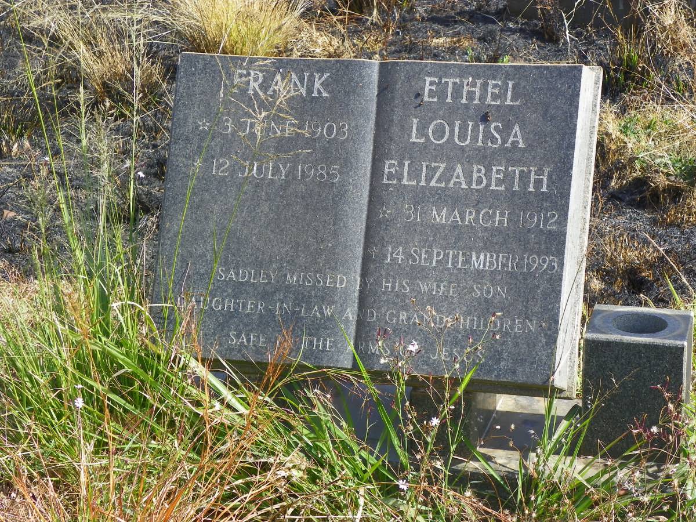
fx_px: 1910
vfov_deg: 15.6
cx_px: 348
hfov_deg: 20.7
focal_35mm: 95
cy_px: 261
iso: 64
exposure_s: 1/160
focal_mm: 16.9
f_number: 4
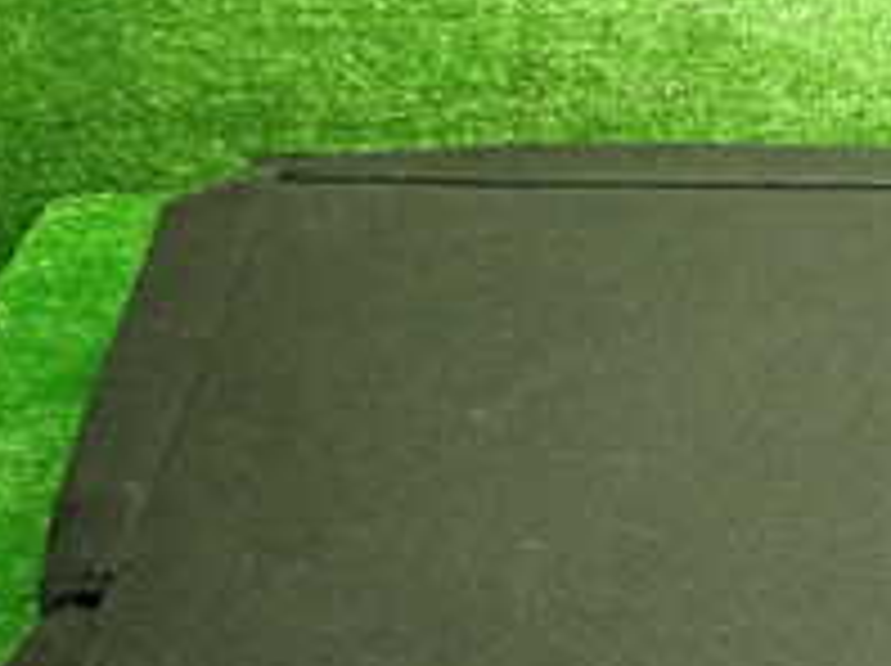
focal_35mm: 85
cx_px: 1179
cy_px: 342
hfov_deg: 20.8
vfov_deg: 17.3
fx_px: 2185
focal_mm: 5.05
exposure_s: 1/30
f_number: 2.2
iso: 640
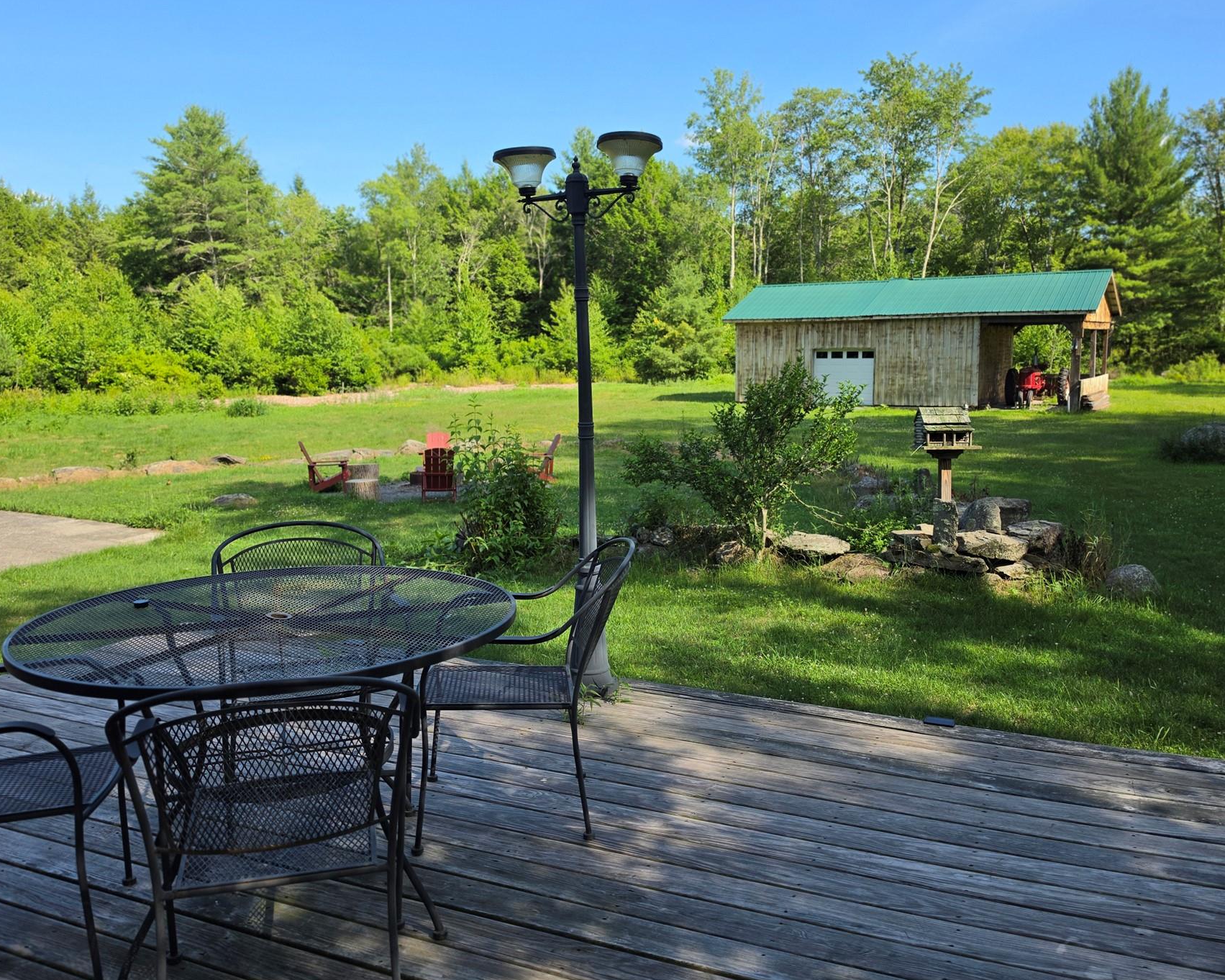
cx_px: 640
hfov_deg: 64.0
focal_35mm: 27
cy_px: 465
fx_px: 979
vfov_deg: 53.1
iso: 64
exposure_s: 1/2921
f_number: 1.4
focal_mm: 6.5
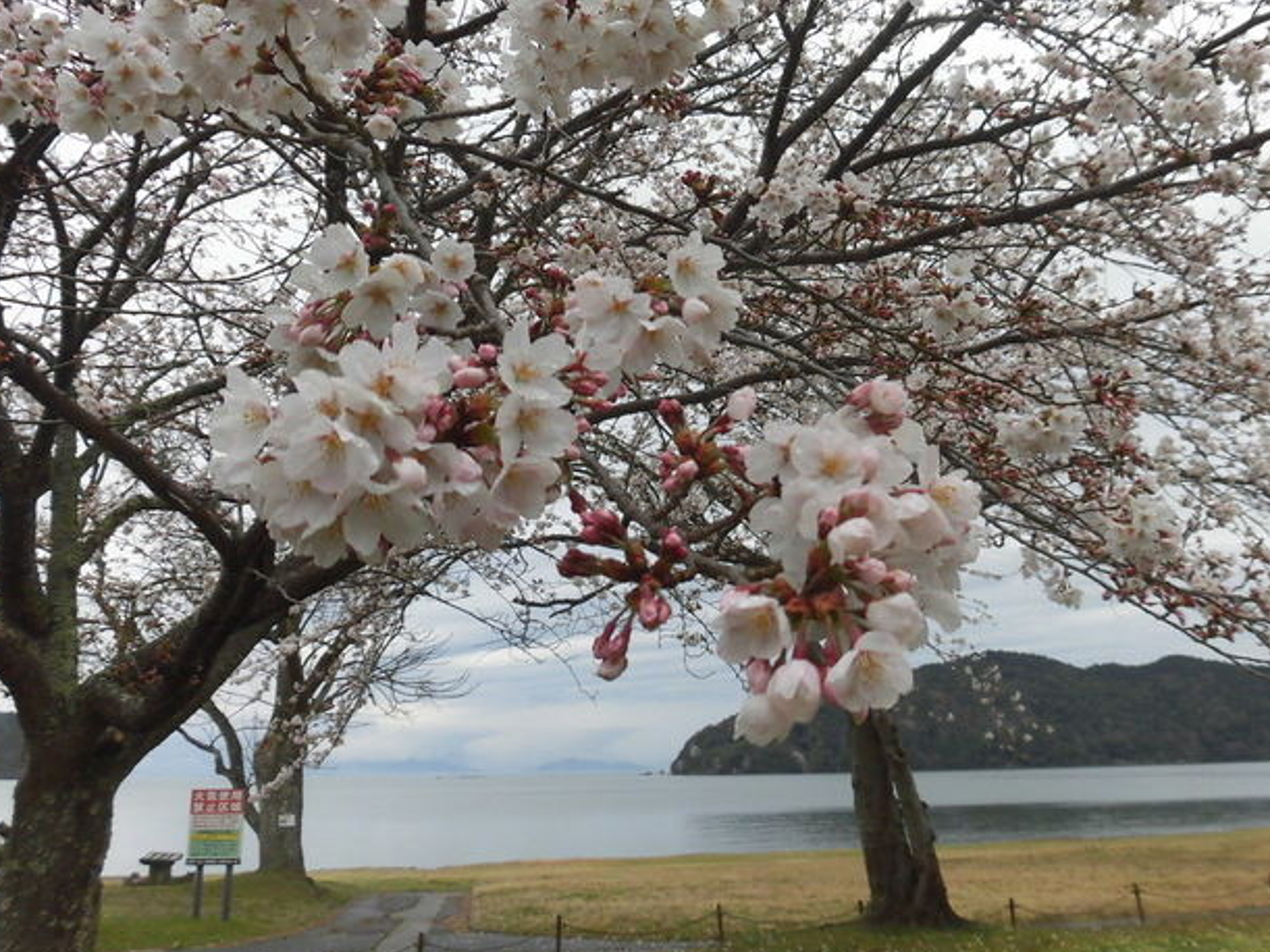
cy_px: 352
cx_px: 685
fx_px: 1174
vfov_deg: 43.8
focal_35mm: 32
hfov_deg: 56.8
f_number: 3.1
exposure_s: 1/250
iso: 100
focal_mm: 4.3
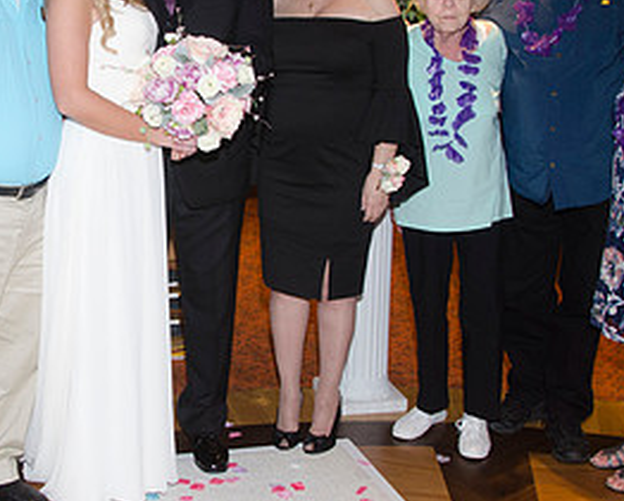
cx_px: 148
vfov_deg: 27.1
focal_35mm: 56
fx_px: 1035
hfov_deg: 32.8
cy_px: 179
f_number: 5.6
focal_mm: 18
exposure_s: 1/60
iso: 400
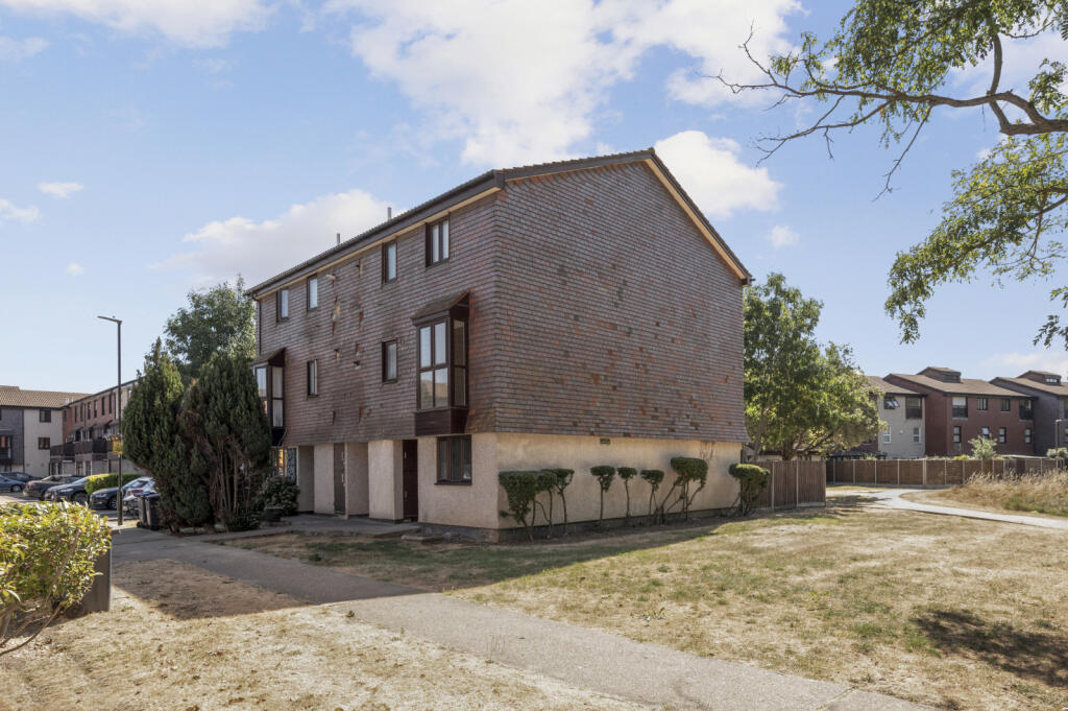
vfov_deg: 65.9
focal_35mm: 18
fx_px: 548
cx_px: 534
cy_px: 356
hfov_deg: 88.5
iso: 200
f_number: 8
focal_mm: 18.5
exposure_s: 1/160
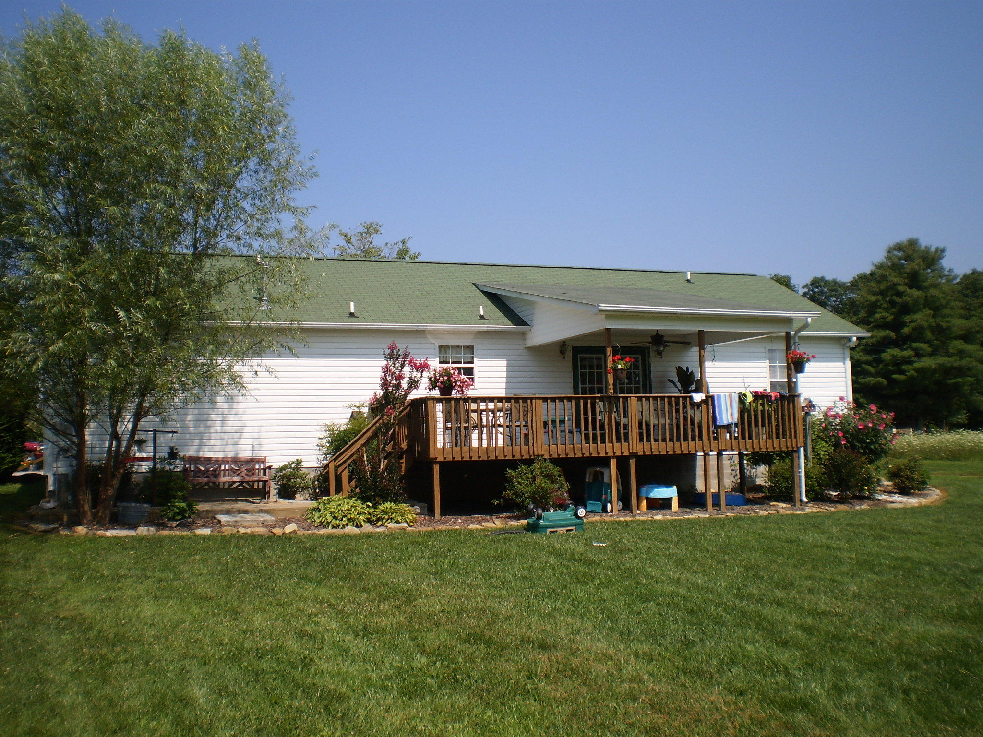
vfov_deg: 39.7
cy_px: 368
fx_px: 1022
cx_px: 492
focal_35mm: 36
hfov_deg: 51.4
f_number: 4.6
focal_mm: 6.3
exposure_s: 1/800
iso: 64
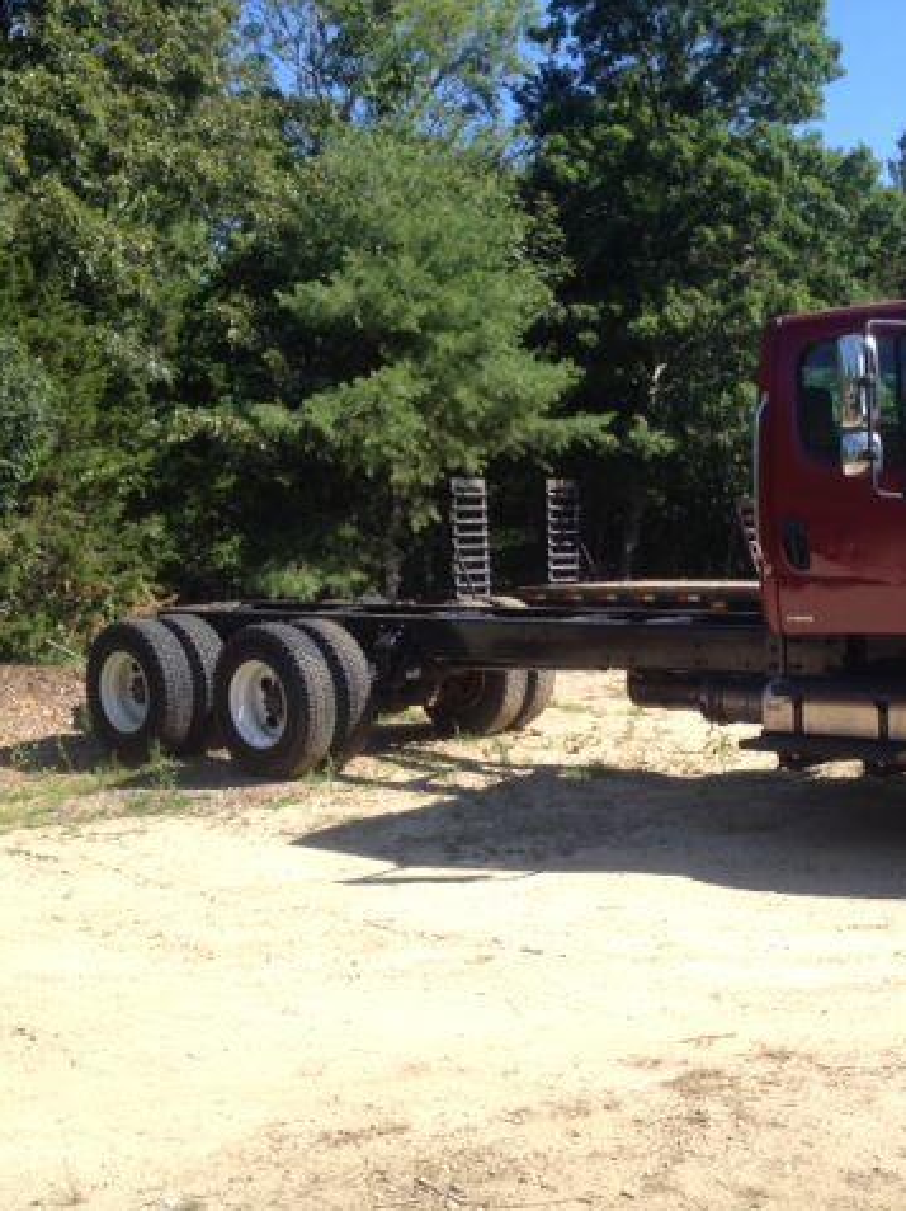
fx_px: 1642
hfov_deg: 30.5
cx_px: 647
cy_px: 604
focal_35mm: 47
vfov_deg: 40.5
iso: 50
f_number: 2.4
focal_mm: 4.28
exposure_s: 1/836
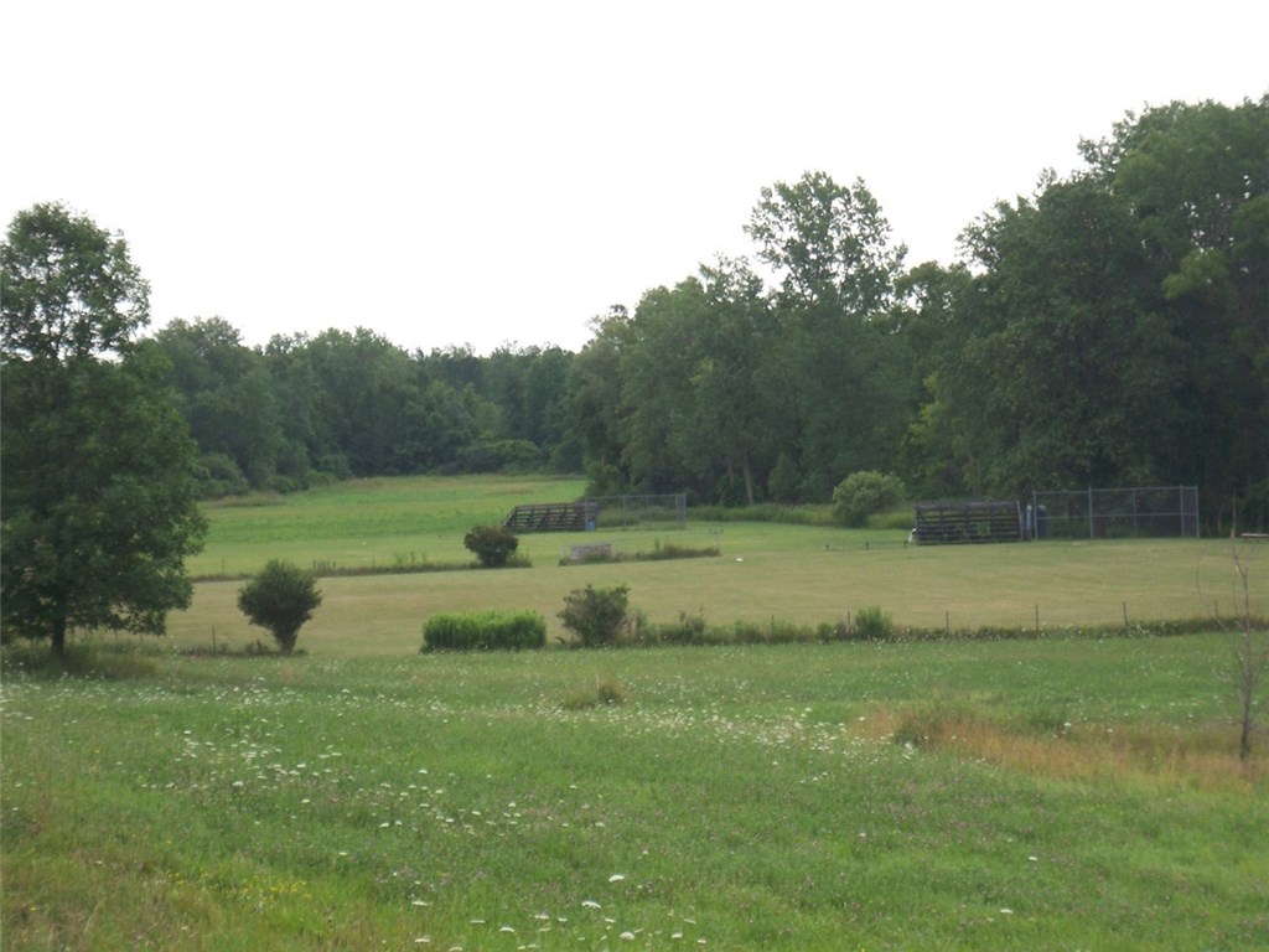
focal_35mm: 117
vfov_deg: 12.7
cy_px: 476
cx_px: 634
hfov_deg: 16.8
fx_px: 4289
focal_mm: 19.2
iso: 64
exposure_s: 1/200
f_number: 4.4
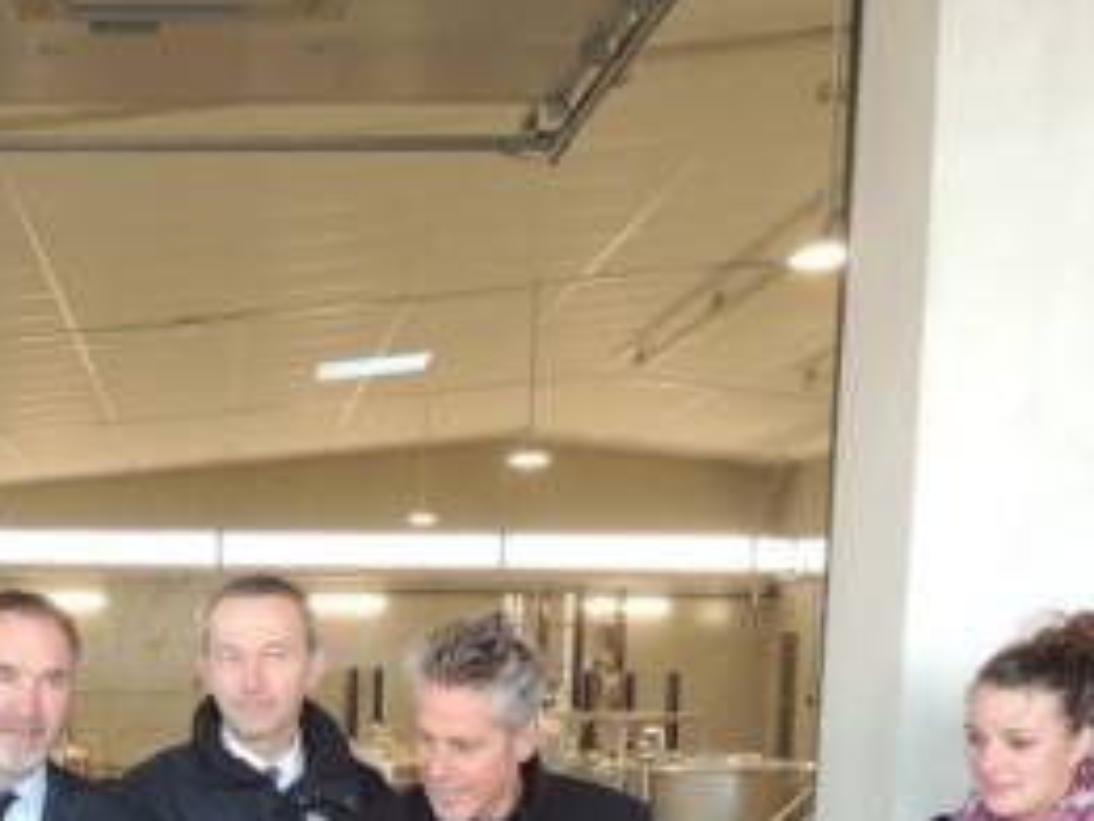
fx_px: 1865
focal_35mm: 59
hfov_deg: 31.1
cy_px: 863
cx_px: 88
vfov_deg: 23.5
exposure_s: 1/30
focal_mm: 4.3
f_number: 3
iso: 280
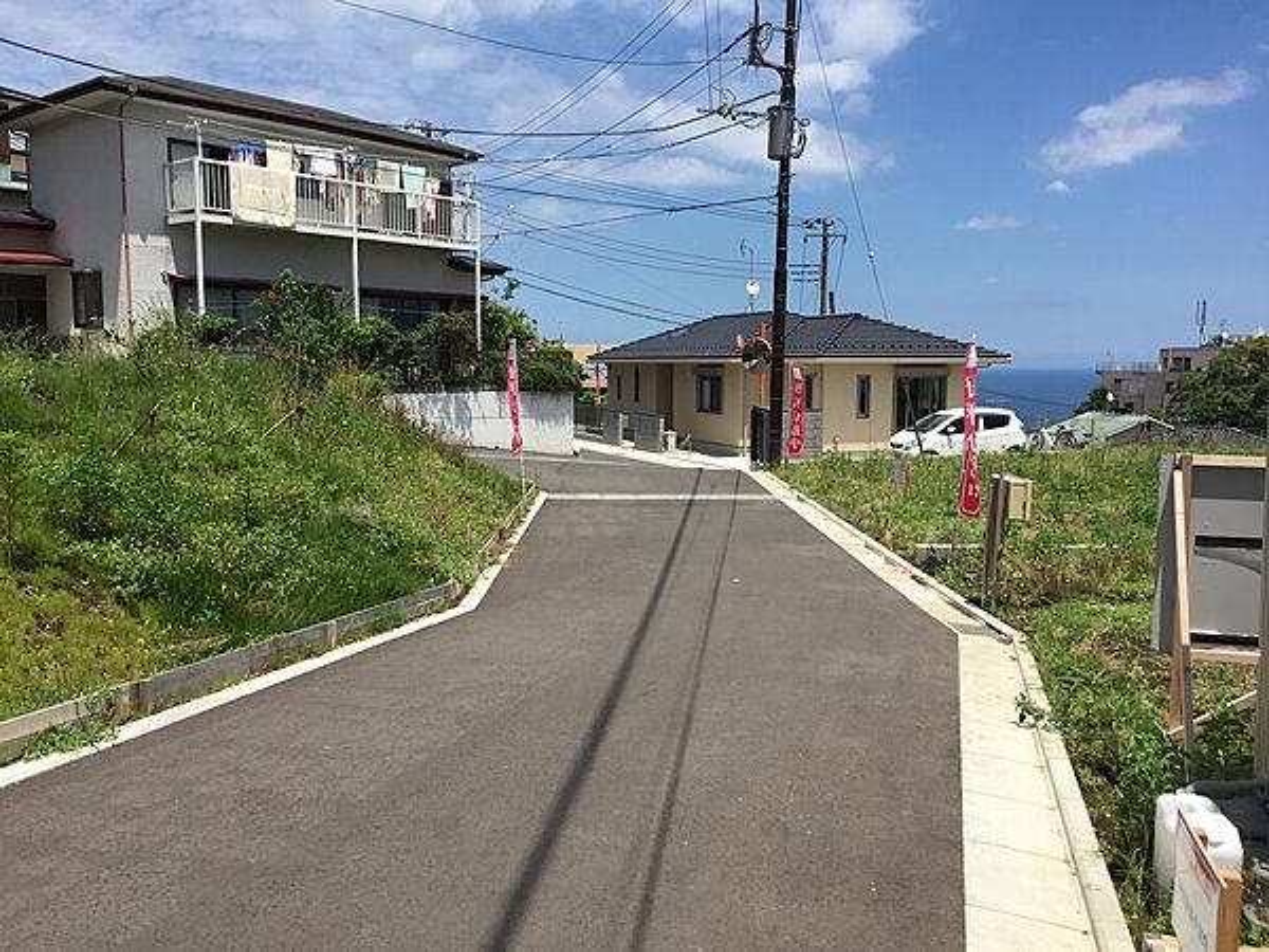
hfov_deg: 61.7
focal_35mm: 29
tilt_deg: -5.5
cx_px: 634
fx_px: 1063
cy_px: 476
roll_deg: -0.5
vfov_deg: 48.2
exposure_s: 1/2475
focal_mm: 4.15
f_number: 2.2
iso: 32
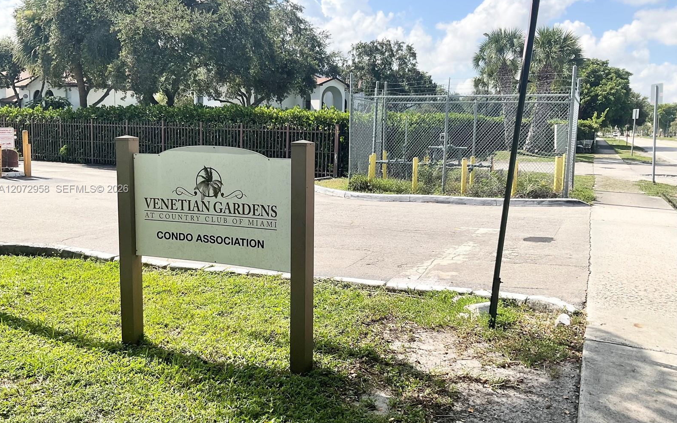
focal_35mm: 31
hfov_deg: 61.2
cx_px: 337
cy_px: 189
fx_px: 572
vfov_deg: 40.6
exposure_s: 1/1912
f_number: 1.8
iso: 16
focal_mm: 3
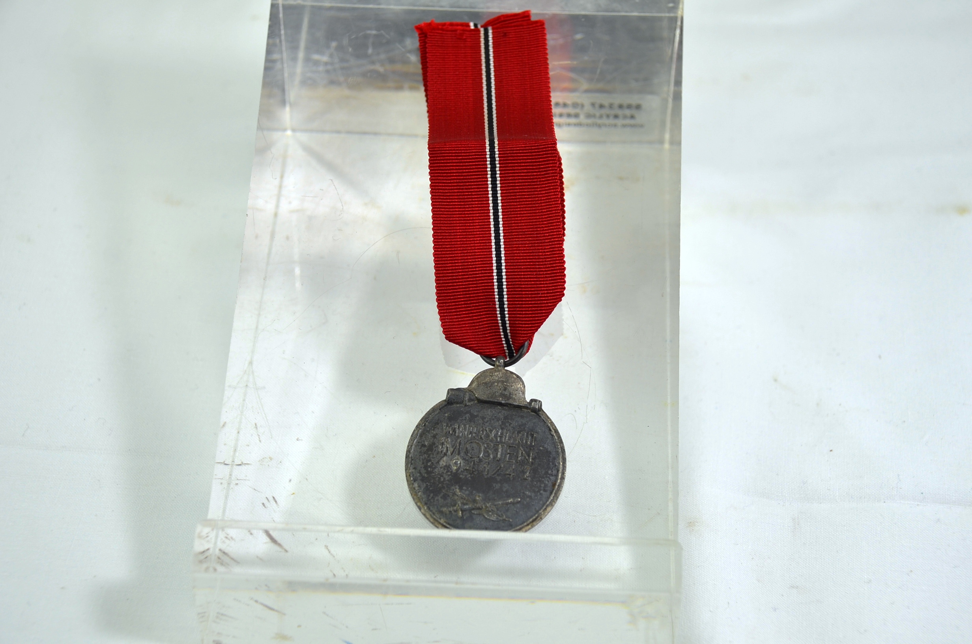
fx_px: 1940
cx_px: 486
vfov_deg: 18.8
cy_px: 322
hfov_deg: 28.1
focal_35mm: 72
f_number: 6.3
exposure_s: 1/160
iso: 200
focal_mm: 48
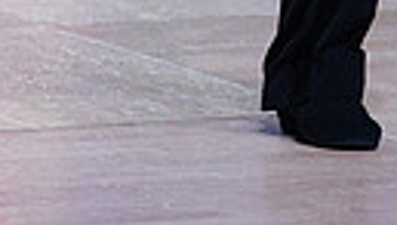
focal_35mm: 433
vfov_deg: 2.8
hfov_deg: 5.0
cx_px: -23
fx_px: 4565
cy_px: -546
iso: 500
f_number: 2.8
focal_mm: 92
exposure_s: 1/500
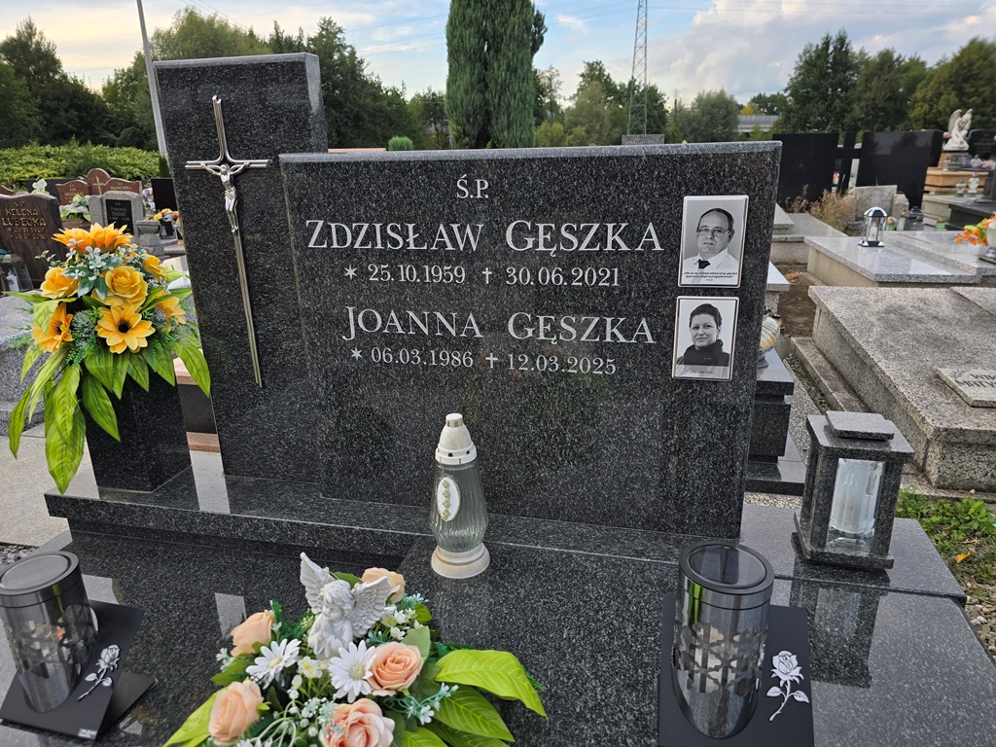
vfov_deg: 58.9
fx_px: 662
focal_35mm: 23
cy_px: 374
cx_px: 498
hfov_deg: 73.9
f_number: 1.7
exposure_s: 1/180
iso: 12
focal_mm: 6.3
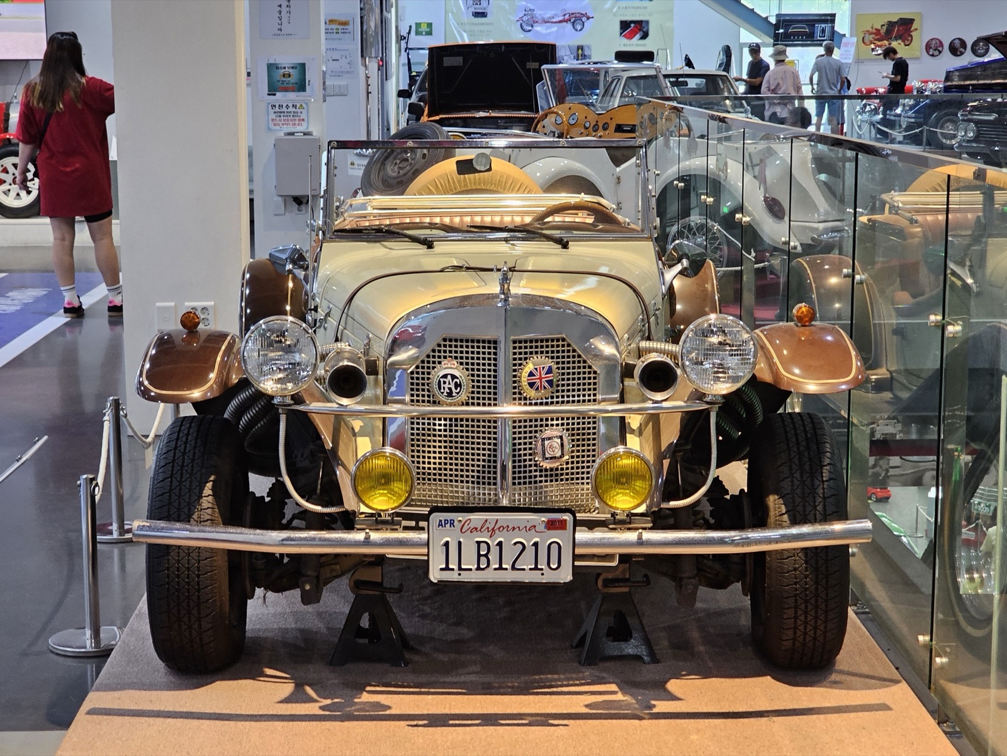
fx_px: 2007
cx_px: 504
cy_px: 378
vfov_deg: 21.3
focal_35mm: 69
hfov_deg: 28.2
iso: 250
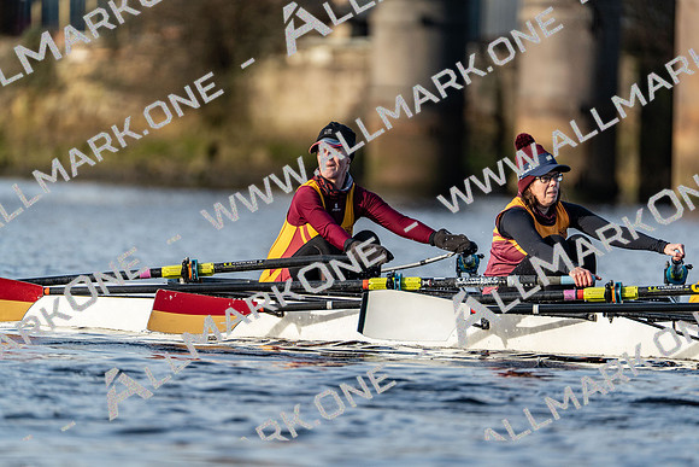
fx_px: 11652
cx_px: 350
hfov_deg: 3.4
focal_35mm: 600
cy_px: 234
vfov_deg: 2.3
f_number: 6.3
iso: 800
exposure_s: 1/2000
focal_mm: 600
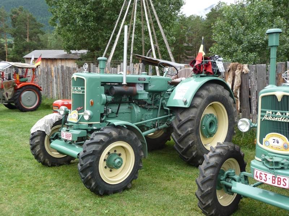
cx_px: 144
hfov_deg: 54.0
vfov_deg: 41.8
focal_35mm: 34
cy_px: 108
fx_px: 284
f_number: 3.6
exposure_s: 1/250
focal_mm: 5.6
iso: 100
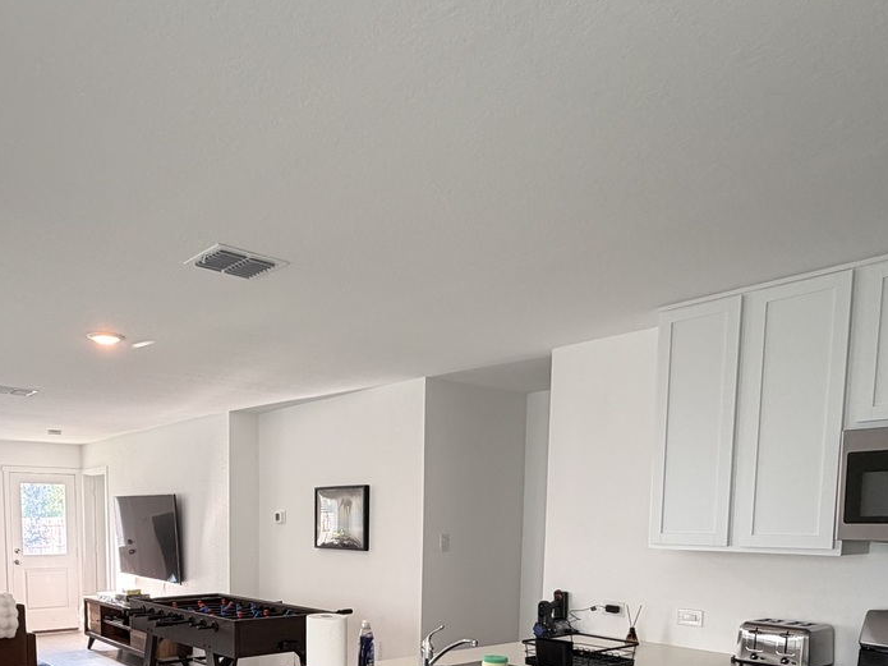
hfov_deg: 60.7
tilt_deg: -5.6
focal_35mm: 29
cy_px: 593
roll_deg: -0.1
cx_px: 321
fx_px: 744
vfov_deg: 44.1
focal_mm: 2.22
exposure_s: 1/60
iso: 200
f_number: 2.2
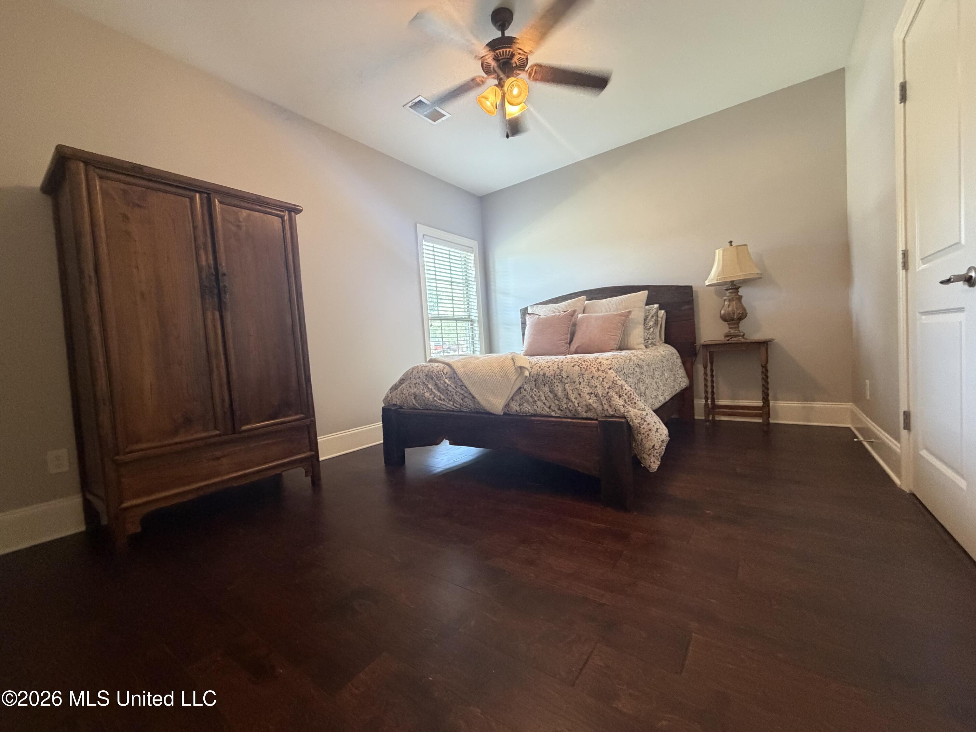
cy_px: 366
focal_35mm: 14
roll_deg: +4.5
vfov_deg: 85.7
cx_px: 488
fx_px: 395
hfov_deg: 102.1
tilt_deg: -4.2
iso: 500
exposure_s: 1/60
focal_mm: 2.22
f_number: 2.2
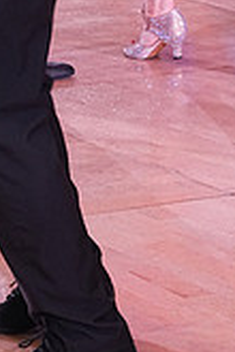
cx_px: -157
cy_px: -151
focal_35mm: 288
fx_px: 2820
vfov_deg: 7.1
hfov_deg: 4.7
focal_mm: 82
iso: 2500
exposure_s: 1/250
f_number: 7.1
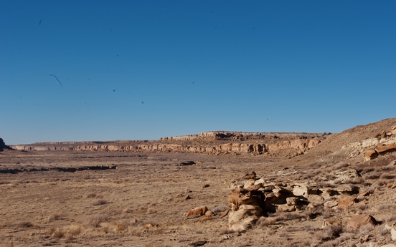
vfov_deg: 21.0
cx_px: 197
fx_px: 669
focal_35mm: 62
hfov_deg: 33.0
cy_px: 119
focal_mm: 40
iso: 100
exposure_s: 1/60
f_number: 20
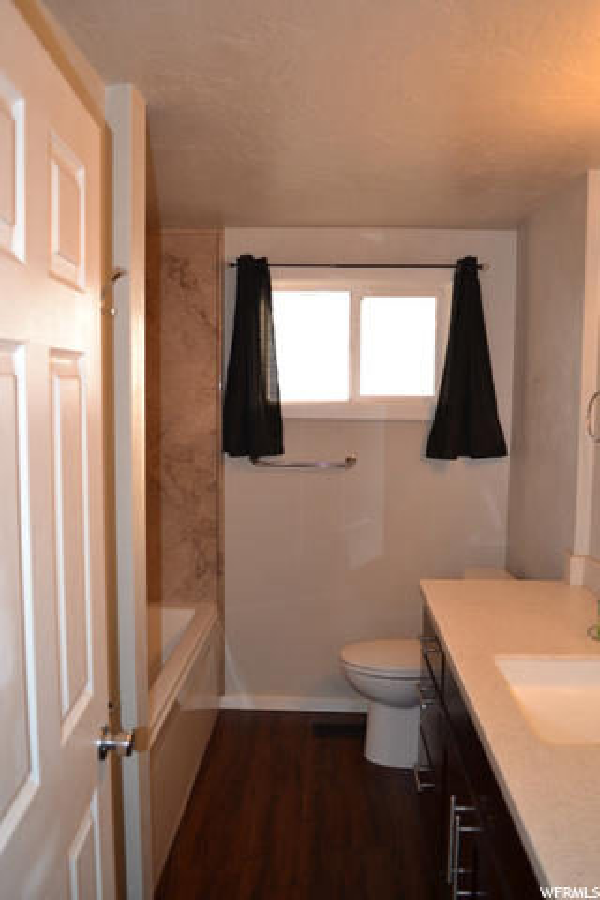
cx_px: 300
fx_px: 675
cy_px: 450
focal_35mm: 27
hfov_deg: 47.9
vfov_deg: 67.4
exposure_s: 1/60
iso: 400
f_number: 4
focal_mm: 18
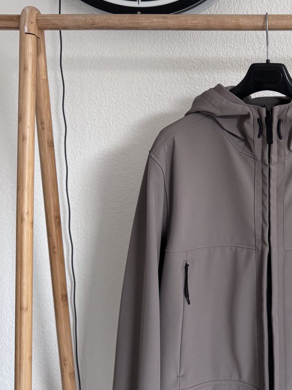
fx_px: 562
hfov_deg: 27.5
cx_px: 290
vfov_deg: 38.1
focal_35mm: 50
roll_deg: -0.2
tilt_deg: -3.8
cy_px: 176
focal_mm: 6.76
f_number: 1.78
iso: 200
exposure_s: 1/50
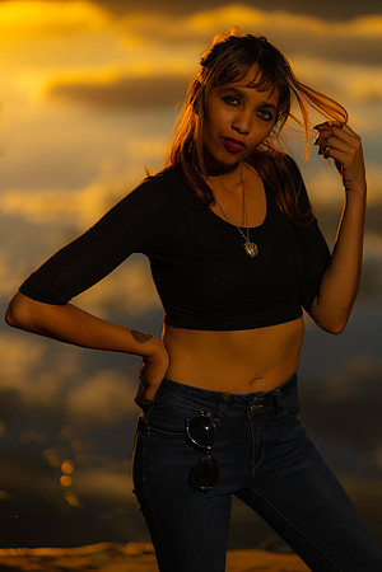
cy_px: 286
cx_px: 191
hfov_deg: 16.1
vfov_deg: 23.9
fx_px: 1353
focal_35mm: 85
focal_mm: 85
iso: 50
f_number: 1.8
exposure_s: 1/2000
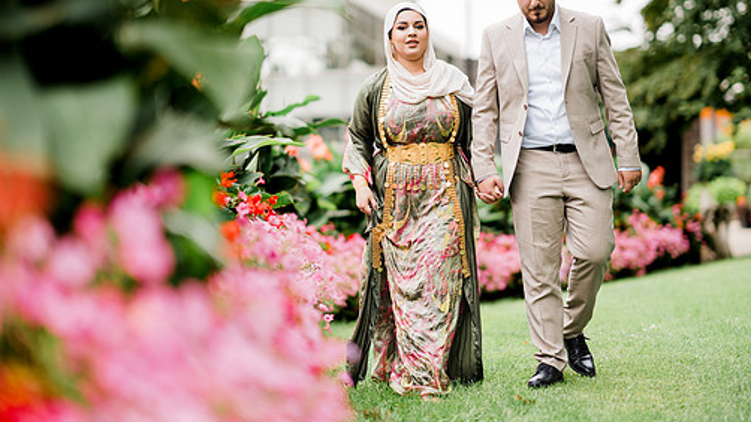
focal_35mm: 103
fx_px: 2050
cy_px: 155
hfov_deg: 20.7
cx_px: 431
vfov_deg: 11.7
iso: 100
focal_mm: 85
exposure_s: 1/2500
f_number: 1.4
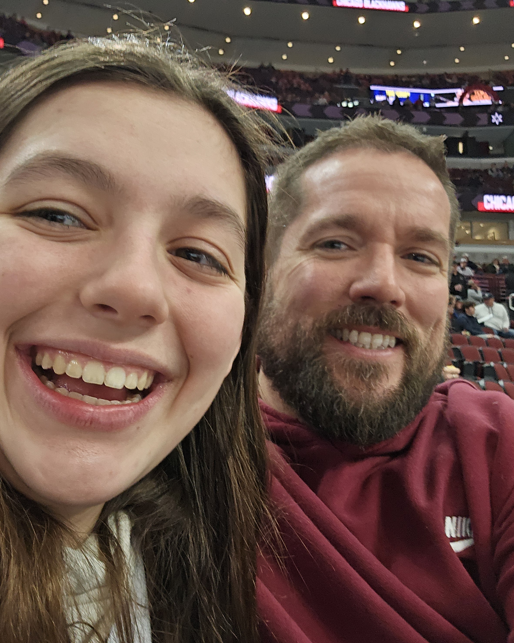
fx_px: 628
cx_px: 230
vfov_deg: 54.2
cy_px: 326
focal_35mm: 33
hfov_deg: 44.5
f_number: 2.2
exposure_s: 1/120
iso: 200
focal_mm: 3.3
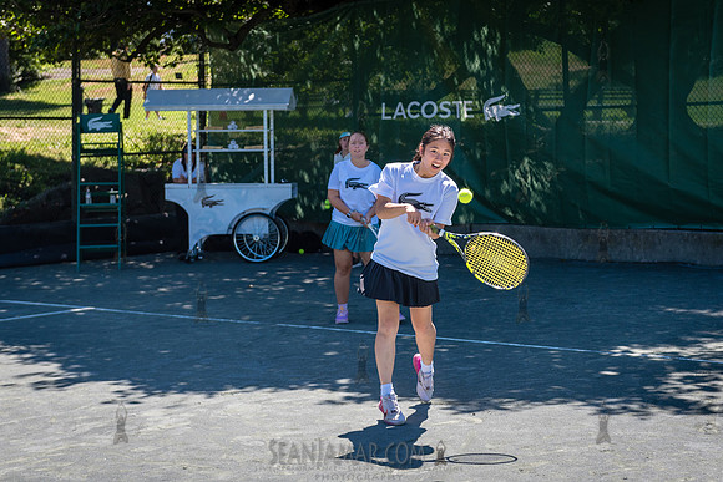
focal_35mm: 72
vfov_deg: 19.0
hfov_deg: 28.1
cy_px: 225
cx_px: 417
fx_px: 1445
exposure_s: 1/1600
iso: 200
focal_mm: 60
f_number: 3.5
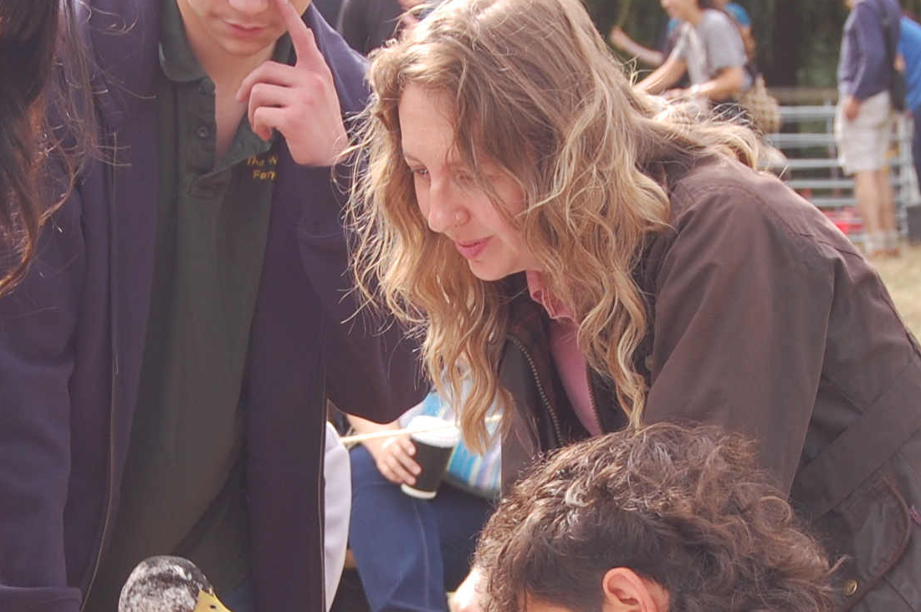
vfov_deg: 7.4
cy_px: 566
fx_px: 4712
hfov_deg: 11.2
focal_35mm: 184
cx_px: 393
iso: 200
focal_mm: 45
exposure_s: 1/160
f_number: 6.3
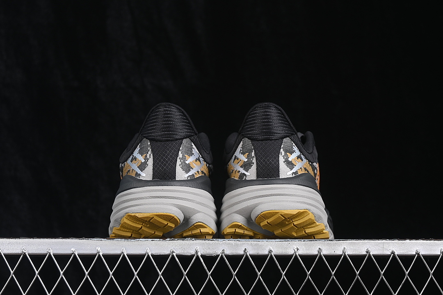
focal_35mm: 75
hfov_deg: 27.0
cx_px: 222
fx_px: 923
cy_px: 148
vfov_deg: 18.2
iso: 160
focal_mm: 50
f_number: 6.3
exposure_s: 1/60
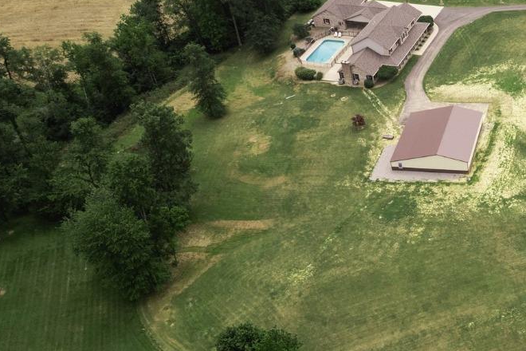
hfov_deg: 35.1
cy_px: 201
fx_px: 730
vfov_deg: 27.0
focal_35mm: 50
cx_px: 551
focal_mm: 8.38
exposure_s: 1/1500
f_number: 2.8
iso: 100
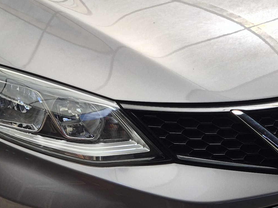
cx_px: 73
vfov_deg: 15.9
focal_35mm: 92
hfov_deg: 21.2
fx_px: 739
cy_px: 38
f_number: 1.8
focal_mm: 5.4
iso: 25
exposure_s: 1/996
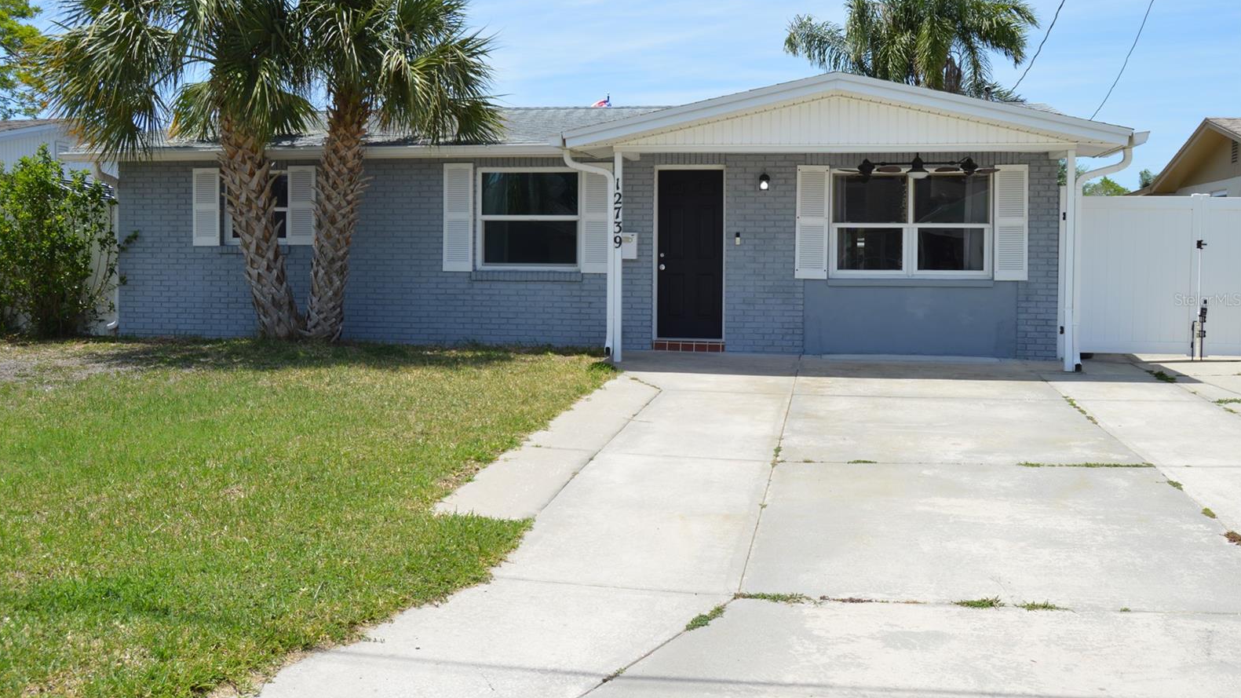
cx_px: 616
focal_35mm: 37
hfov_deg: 54.6
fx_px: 1202
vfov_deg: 32.3
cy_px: 300
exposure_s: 1/250
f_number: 8
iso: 100
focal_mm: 23
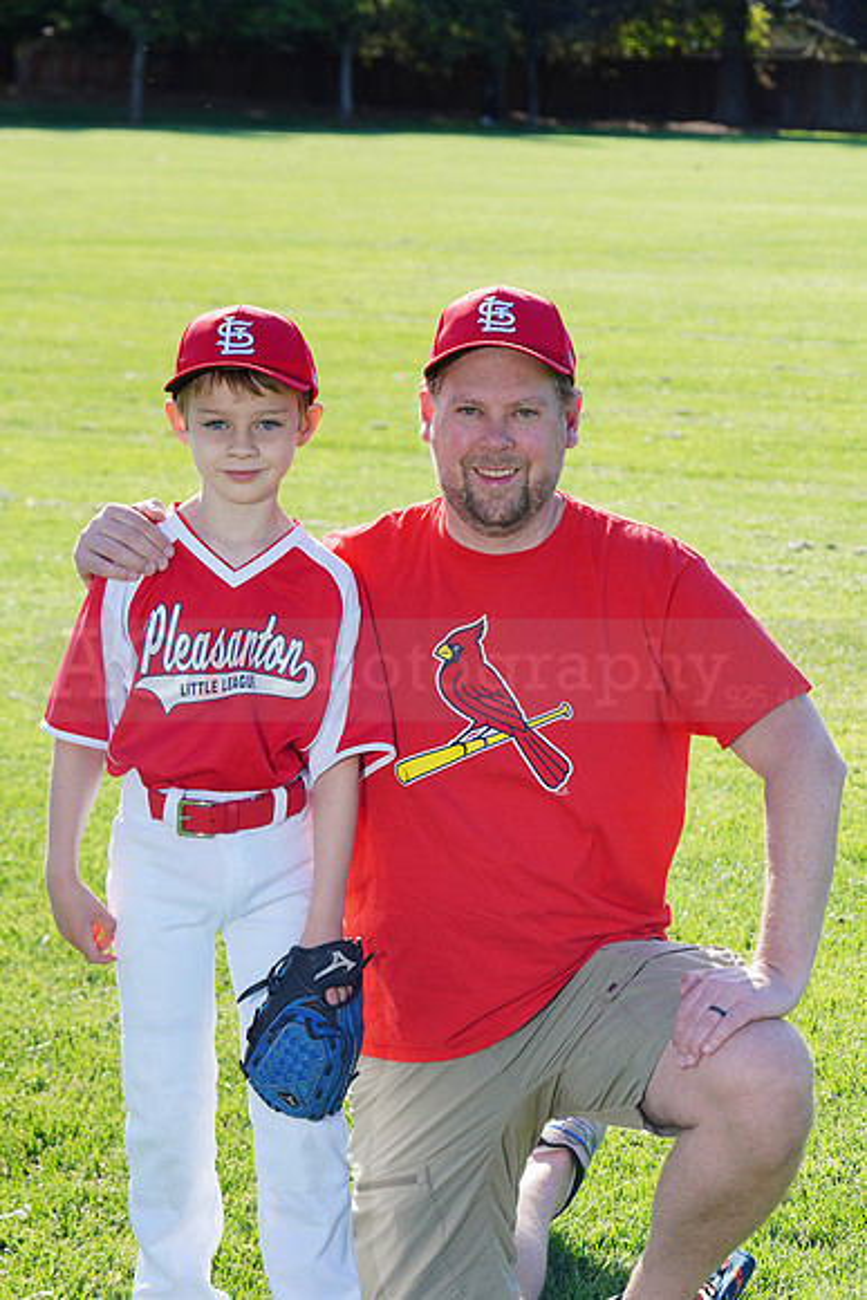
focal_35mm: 115
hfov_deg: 11.9
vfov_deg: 17.8
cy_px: 650
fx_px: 4152
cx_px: 434
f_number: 9
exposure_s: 1/200
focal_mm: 115
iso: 200
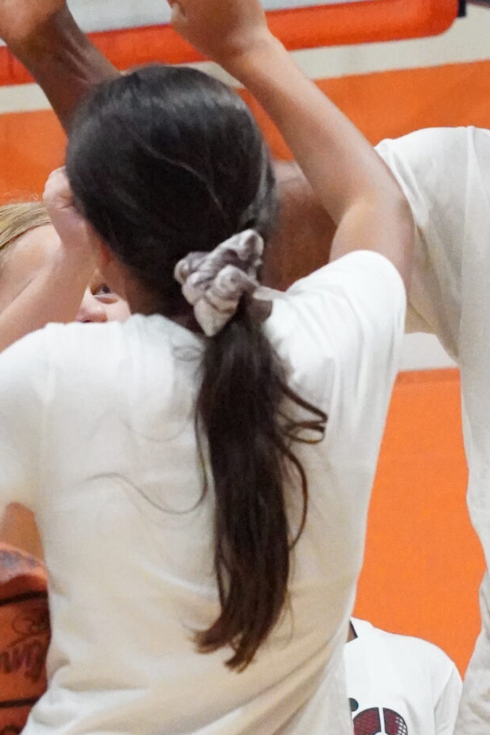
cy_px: 335
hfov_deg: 3.9
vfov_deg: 5.8
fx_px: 7214
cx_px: 226
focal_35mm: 353
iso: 16000
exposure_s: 1/500
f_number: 5.6
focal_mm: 85
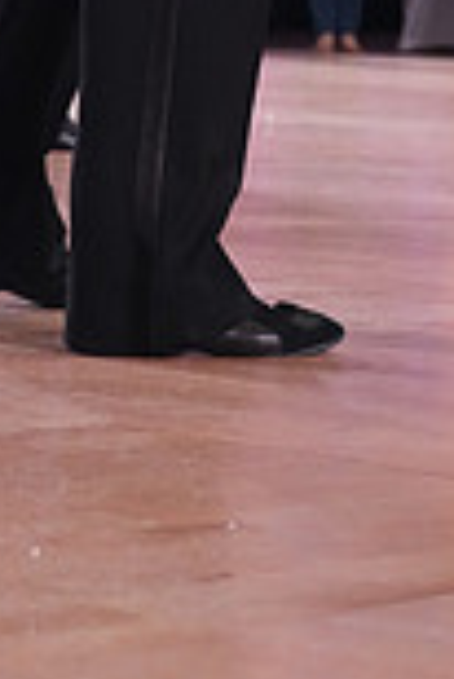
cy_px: -441
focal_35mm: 177
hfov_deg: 7.7
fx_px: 3340
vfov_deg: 11.0
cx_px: 500
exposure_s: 1/500
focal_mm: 47
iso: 3200
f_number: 4
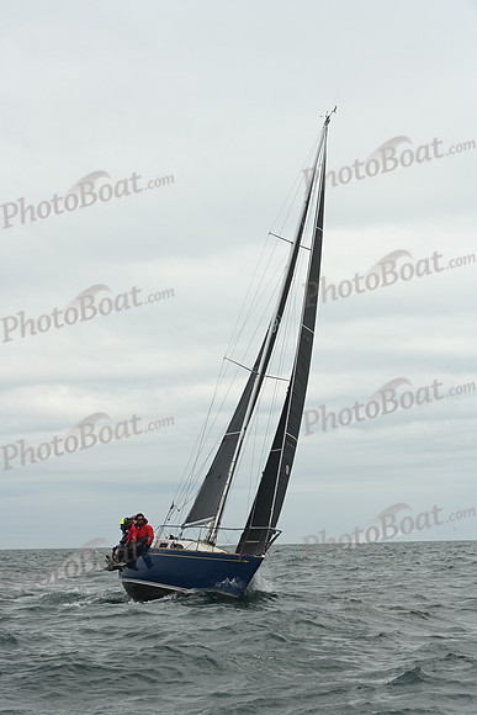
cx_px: 238
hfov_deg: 19.5
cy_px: 358
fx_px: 1390
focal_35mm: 70
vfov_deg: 28.8
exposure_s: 1/800
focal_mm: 70
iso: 400
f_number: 9
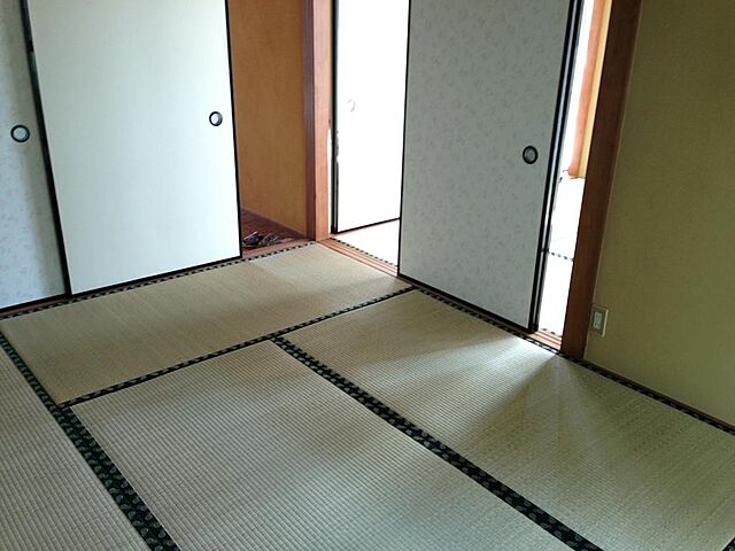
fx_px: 701
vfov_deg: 42.9
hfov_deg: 55.4
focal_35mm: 33
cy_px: 276
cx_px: 368
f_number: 2.4
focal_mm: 4.13
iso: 64
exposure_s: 1/20
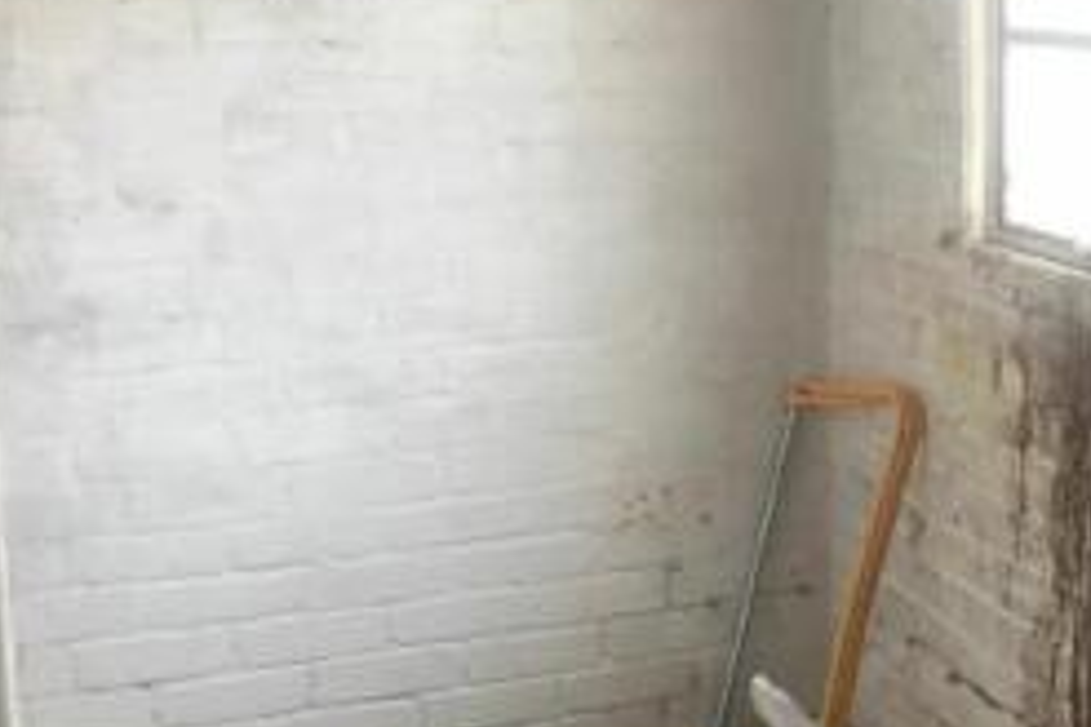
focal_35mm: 69
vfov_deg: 19.7
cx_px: 911
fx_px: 2091
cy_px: 335
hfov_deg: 28.5
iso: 40
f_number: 1.8
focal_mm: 3.99
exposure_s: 1/20
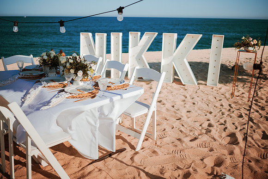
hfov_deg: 54.4
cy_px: 90
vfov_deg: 37.9
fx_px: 261
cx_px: 134
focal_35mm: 35
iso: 160
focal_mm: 35
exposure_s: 1/8000
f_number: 1.8
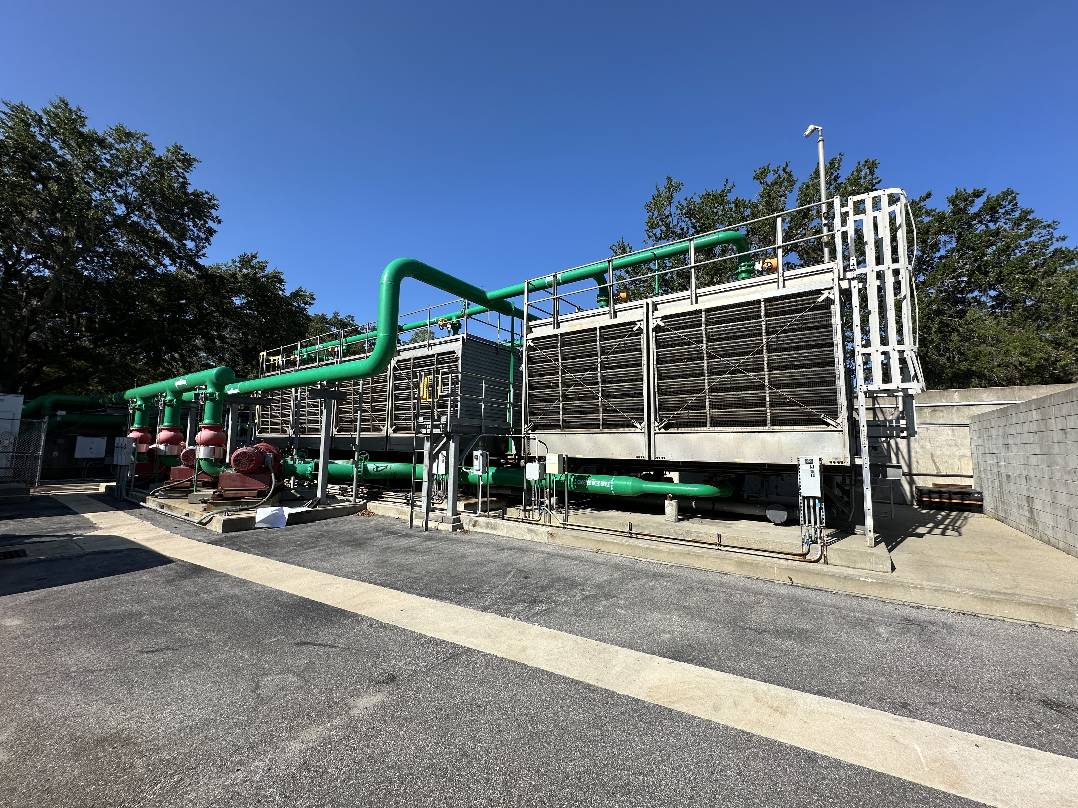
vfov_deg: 85.7
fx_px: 436
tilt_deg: +5.2
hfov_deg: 102.1
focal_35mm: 14
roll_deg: -0.7
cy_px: 404
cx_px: 539
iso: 50
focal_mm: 2.22
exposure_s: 1/1916
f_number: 2.2
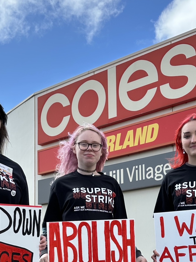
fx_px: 415
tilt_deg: +5.6
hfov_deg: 26.6
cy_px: 234
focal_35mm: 55
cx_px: 93
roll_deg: +0.8
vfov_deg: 33.2
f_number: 1.78
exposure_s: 1/3247
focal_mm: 6.86
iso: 80
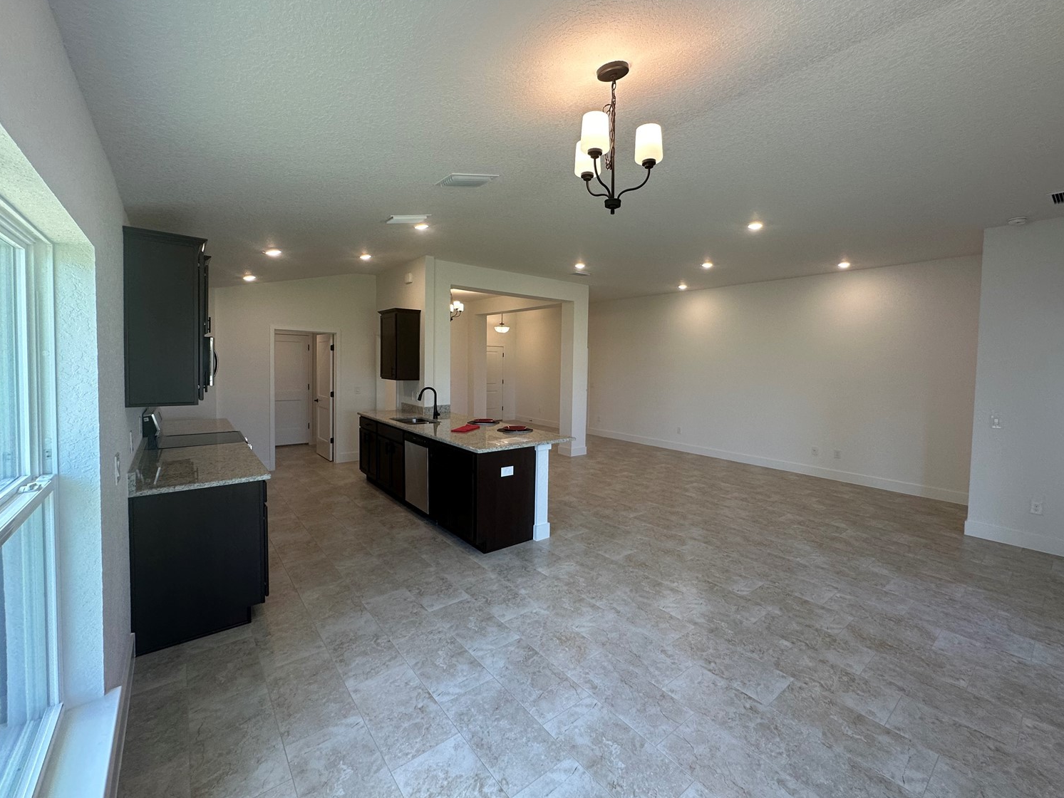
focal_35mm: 15
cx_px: 567
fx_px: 461
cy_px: 383
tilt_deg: -2.8
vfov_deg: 81.7
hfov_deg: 98.0
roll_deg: -1.2
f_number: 2.2
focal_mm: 2.22
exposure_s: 1/120
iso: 125
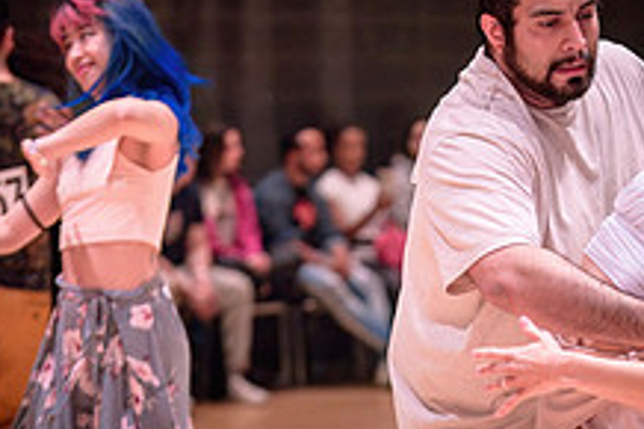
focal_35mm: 180
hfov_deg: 11.4
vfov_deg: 7.5
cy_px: 556
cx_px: 594
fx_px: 3217
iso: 1250
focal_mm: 50
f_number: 1.2
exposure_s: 1/320
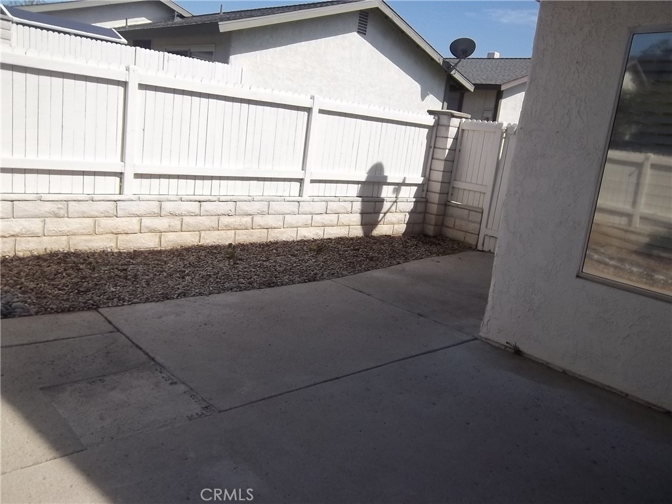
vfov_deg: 49.7
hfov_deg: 63.4
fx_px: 544
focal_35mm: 28
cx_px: 336
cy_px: 252
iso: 64
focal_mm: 5.05
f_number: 7.86
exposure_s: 1/160
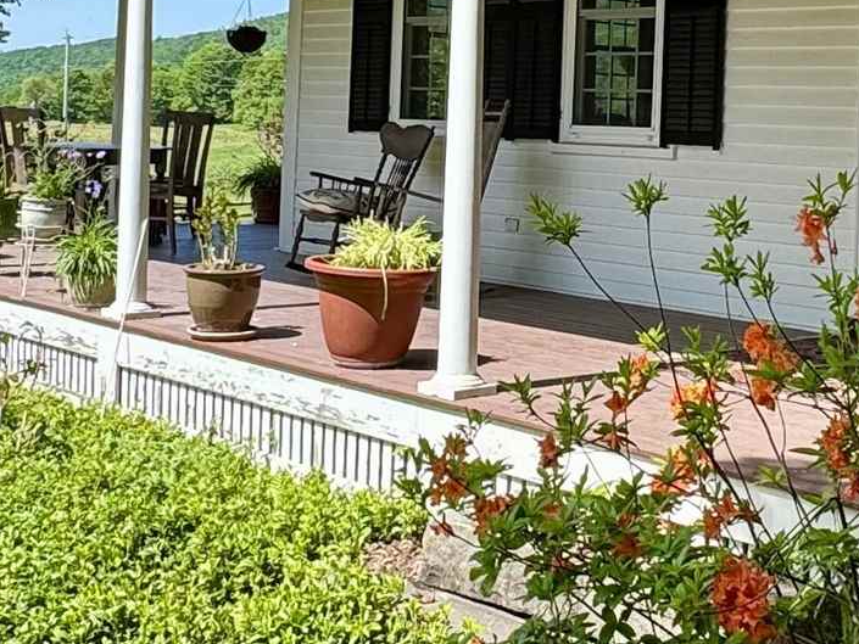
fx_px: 1514
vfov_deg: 23.5
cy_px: 79
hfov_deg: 31.3
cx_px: 602
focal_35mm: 61
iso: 40
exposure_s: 1/518
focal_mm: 2.22
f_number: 2.2
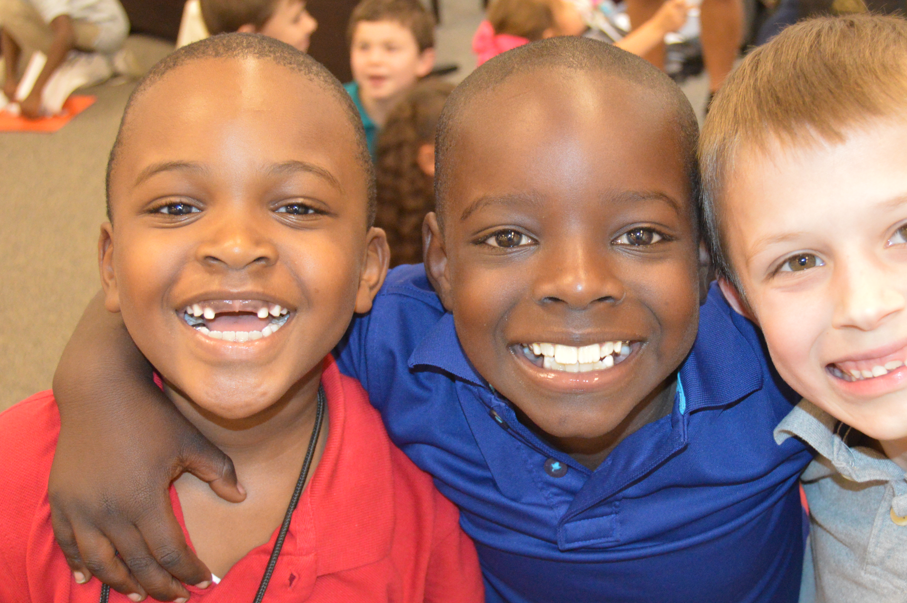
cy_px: 314
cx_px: 555
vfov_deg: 25.5
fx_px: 1334
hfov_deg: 37.4
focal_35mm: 53
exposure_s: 1/60
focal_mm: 28
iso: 2500
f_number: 4
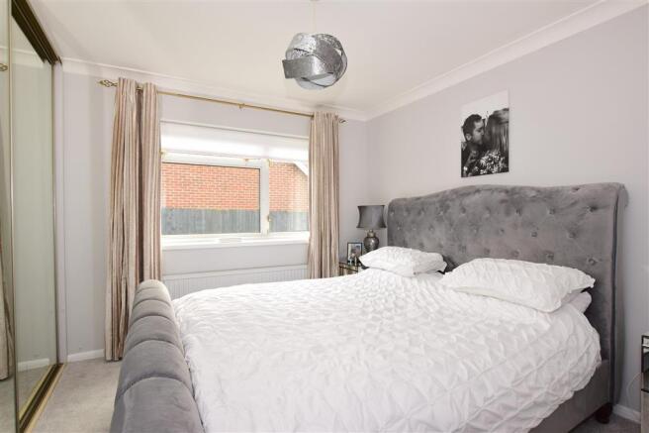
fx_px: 270
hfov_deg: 100.4
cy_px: 216
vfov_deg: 77.3
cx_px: 324
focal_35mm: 15
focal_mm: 10
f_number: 5.6
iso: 400
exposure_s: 1/100
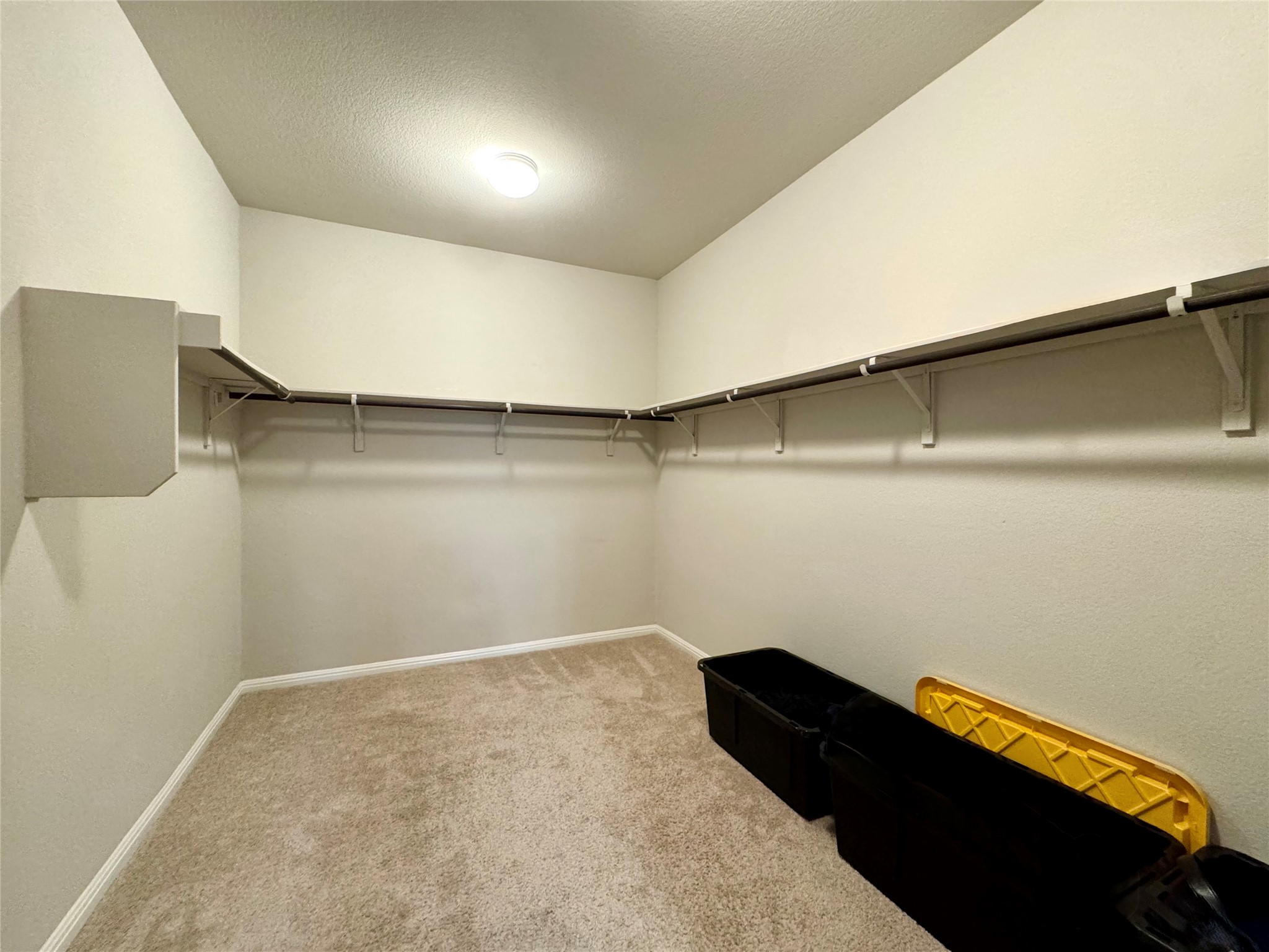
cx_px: 634
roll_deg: -0.2
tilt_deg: -1.4
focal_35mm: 14
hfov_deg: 102.1
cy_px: 476
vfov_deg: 85.7
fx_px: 513
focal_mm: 2.22
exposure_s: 1/60
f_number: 2.2
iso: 500
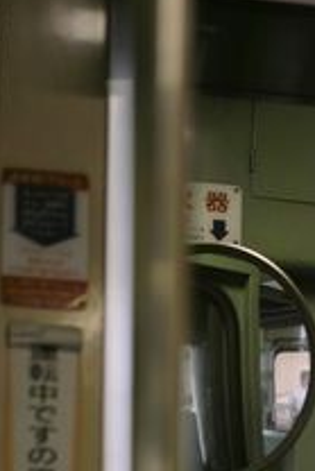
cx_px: 376
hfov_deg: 6.3
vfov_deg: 9.3
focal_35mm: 216
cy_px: 648
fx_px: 2830
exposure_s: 1/125
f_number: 3.2
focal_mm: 50
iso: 400
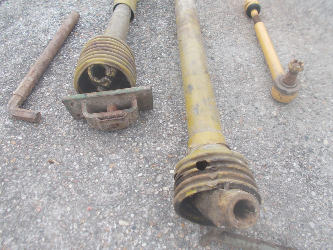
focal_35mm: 26
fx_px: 250
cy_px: 125
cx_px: 166
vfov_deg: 53.1
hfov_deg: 67.3
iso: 80
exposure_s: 1/250
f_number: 3.2
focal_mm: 4.6
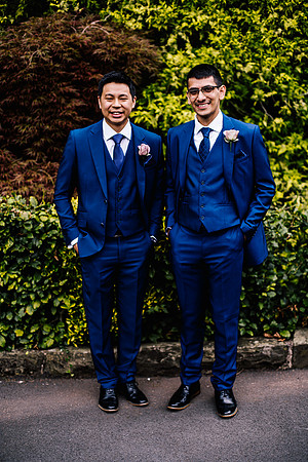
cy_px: 231
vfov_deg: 39.6
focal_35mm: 50
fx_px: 642
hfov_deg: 27.0
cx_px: 154
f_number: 2.5
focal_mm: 50
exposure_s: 1/500
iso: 200
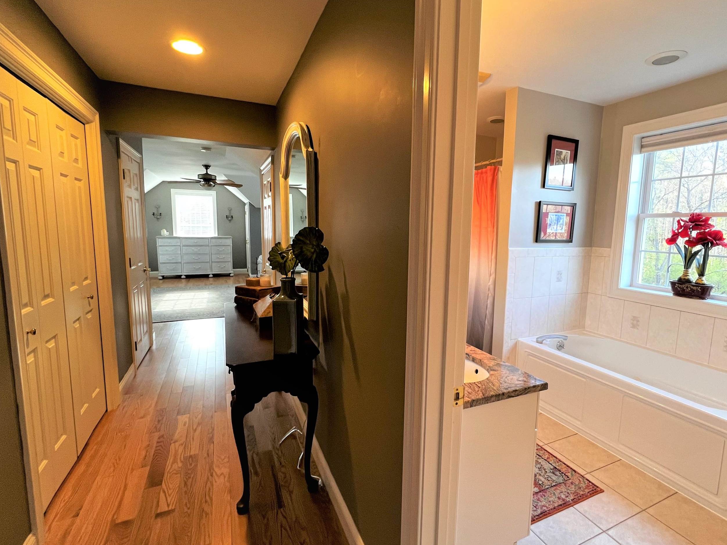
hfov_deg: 94.3
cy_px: 272
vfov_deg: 78.1
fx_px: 336
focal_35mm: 16
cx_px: 396
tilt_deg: -7.2
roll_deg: -0.2
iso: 160
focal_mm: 1.57
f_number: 1.8
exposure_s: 1/60
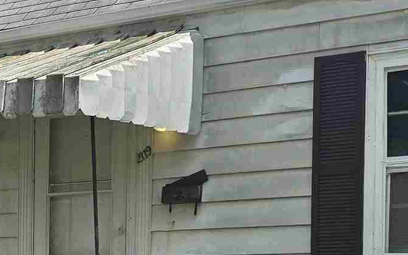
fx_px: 1234
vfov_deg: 11.4
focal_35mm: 111
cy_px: 353
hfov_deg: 18.3
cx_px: 2
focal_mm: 6.3
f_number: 1.7
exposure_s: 1/1087
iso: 12
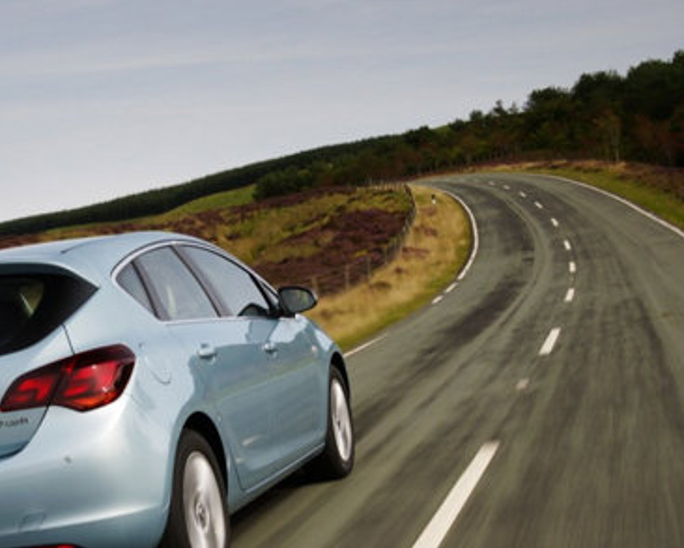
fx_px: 1296
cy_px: 363
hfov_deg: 29.3
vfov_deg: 23.8
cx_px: 207
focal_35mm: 64
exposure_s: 1/20
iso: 200
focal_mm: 26
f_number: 10
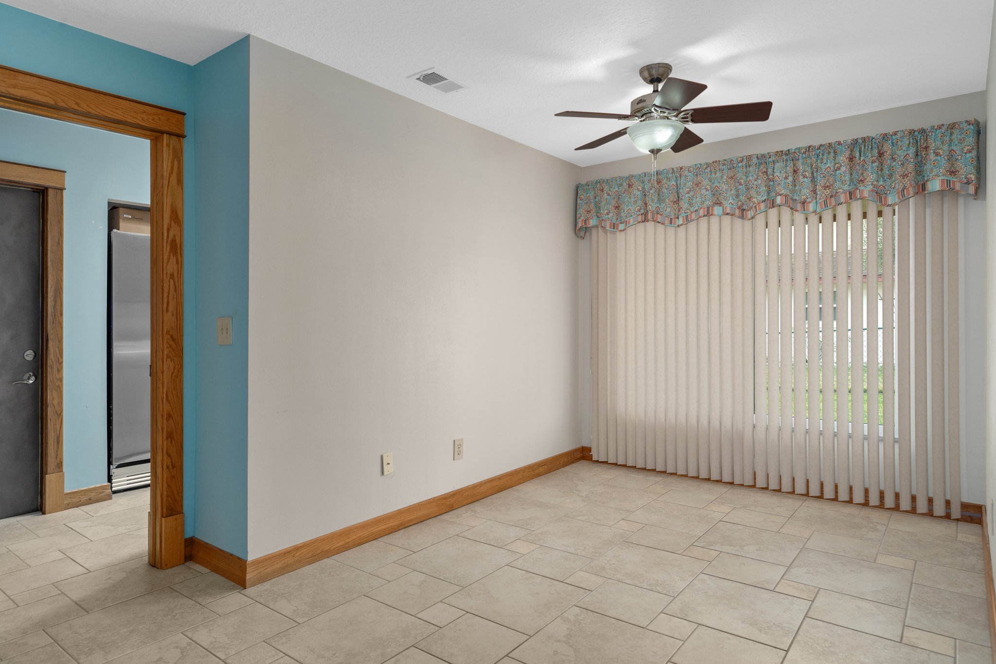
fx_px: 581
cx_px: 498
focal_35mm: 21
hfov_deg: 81.2
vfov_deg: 59.5
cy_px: 332
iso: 320
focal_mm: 21
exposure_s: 1/8
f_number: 8
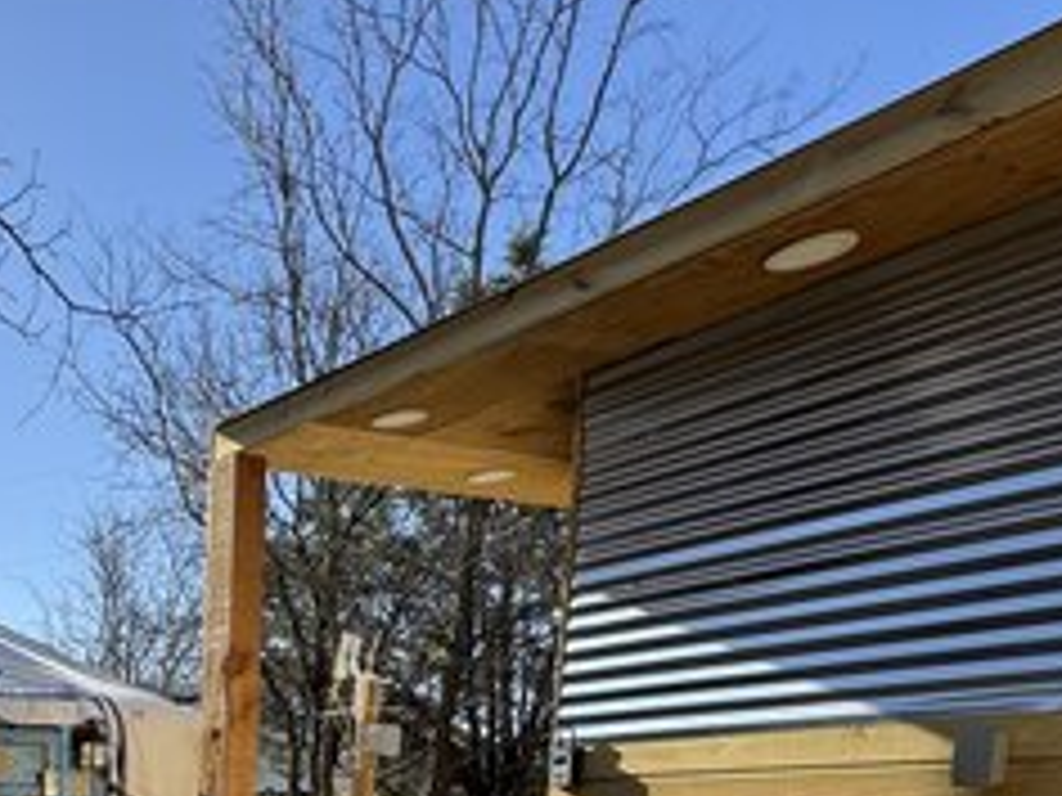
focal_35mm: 38
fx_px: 1166
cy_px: 1012
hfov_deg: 39.3
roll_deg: +0.2
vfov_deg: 30.5
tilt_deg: -10.3
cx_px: -130
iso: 40
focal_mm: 2.22
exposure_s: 1/548
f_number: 2.2
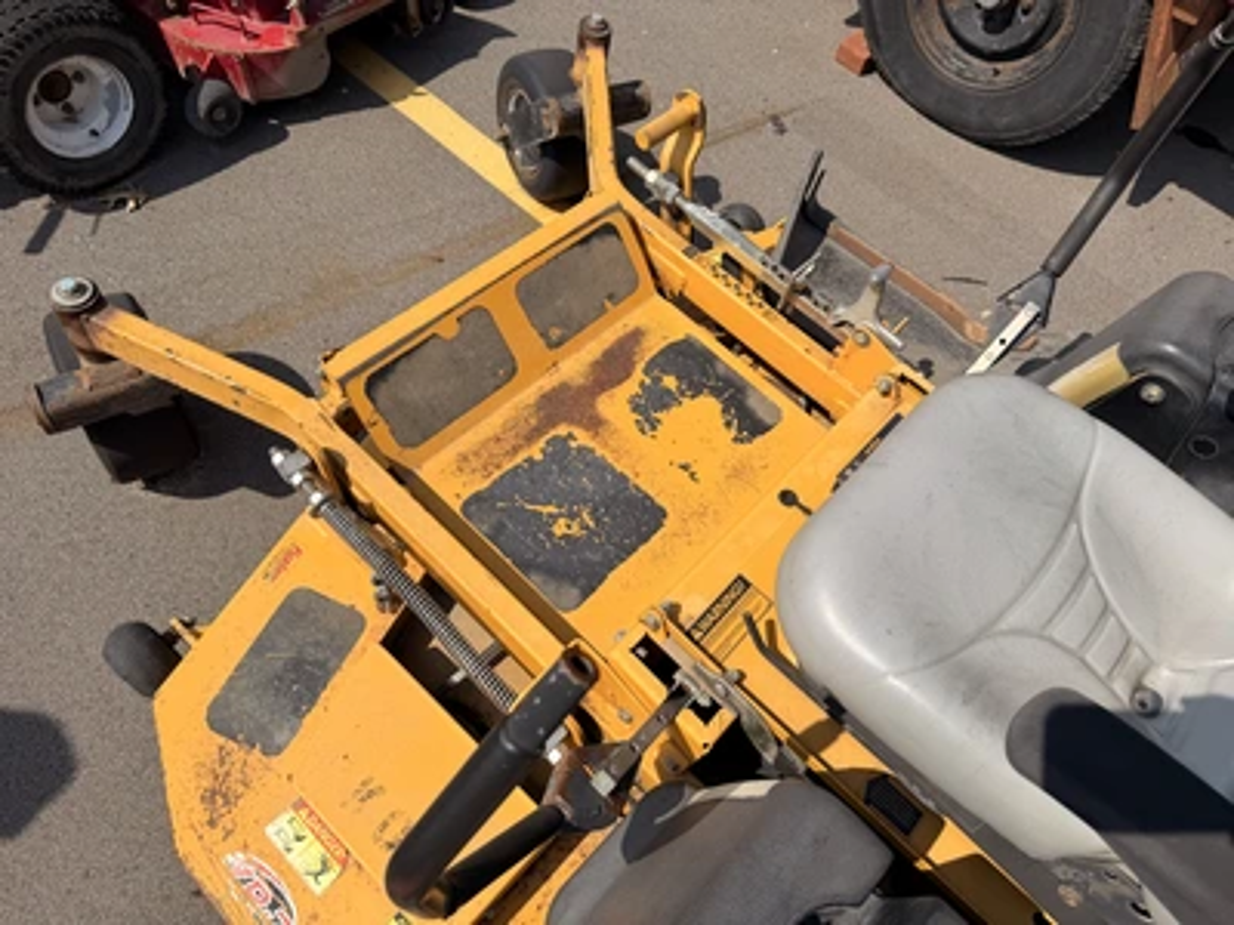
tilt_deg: -58.8
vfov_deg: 56.8
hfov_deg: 71.6
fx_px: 856
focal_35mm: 24
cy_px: 462
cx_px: 617
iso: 80
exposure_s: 1/6173
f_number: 1.78
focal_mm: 6.76
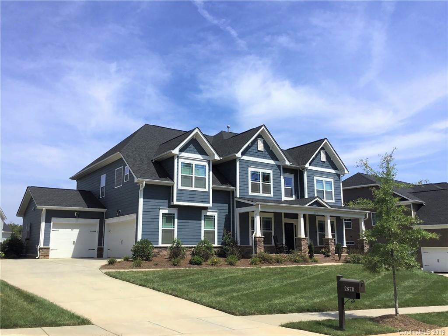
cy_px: 168
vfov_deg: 45.4
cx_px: 224
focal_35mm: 31
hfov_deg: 58.4
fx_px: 401
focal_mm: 3.3
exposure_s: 1/1597
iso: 25
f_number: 2.4
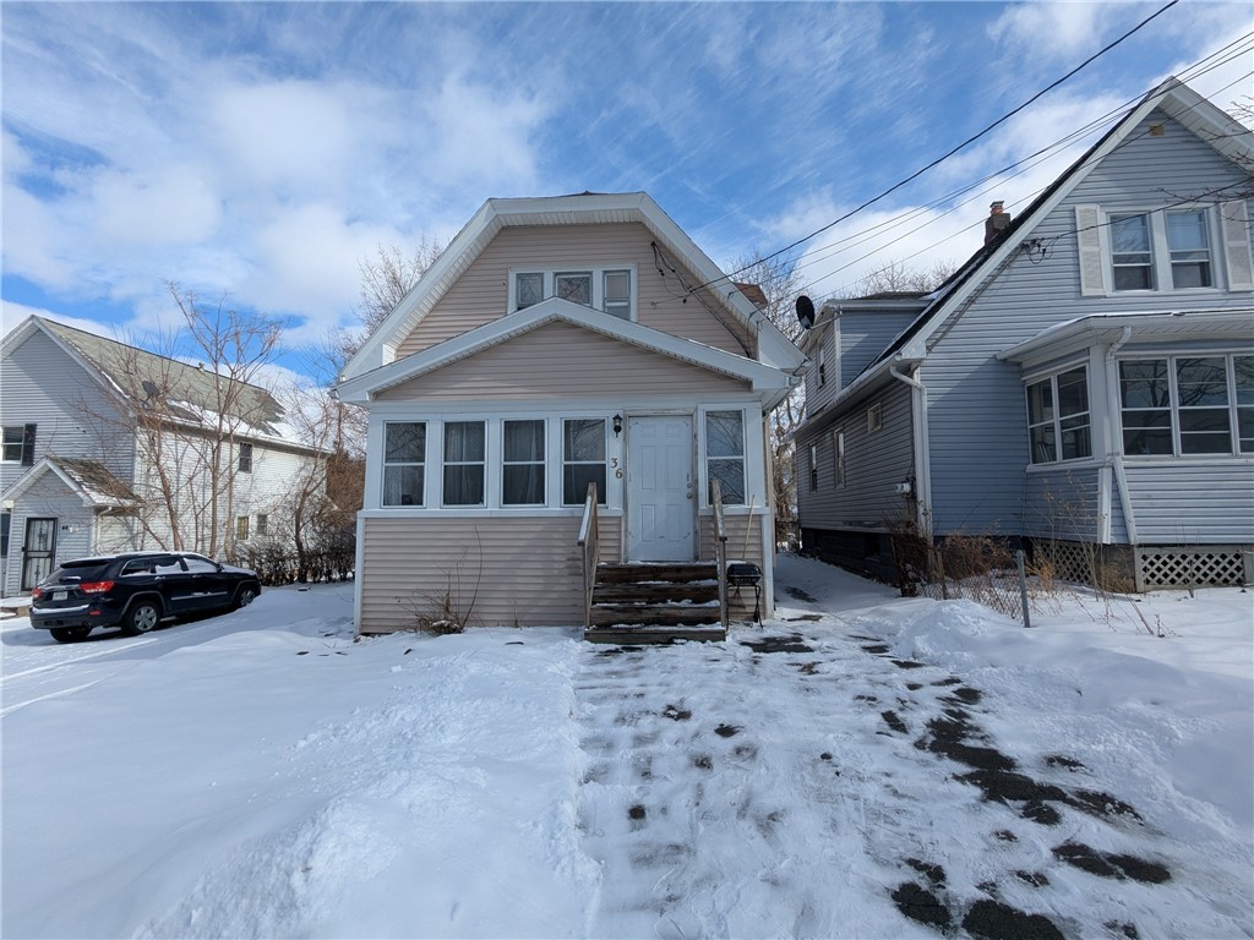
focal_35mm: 16
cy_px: 470
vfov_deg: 78.1
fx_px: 580
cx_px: 627
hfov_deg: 94.5
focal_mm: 2.35
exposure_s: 1/2066
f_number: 2.2
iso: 46
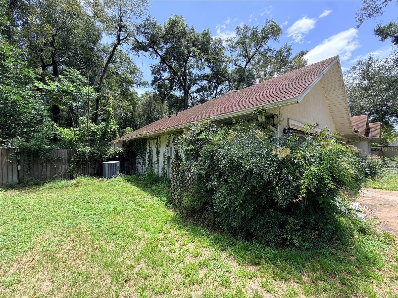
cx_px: 199
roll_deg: +1.4
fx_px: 161
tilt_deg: +3.2
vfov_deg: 85.7
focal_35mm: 14
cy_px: 149
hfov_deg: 102.1
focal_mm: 2.22
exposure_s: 1/502
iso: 64
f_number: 2.2
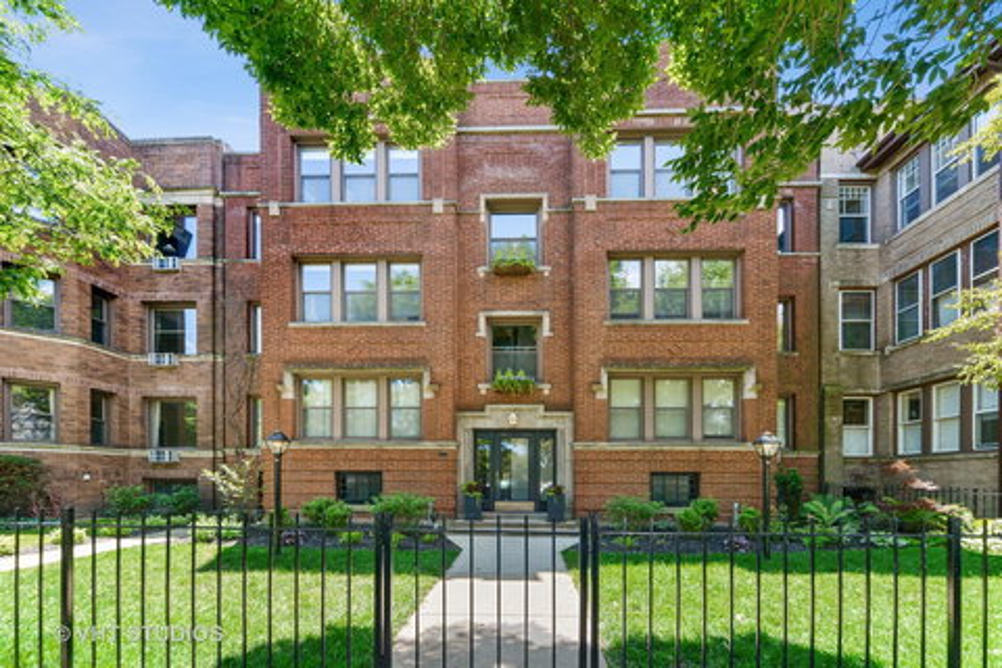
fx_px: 390
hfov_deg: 104.3
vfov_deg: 81.2
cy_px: 334
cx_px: 501
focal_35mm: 14
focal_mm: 14
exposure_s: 1/100
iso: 400
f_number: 8
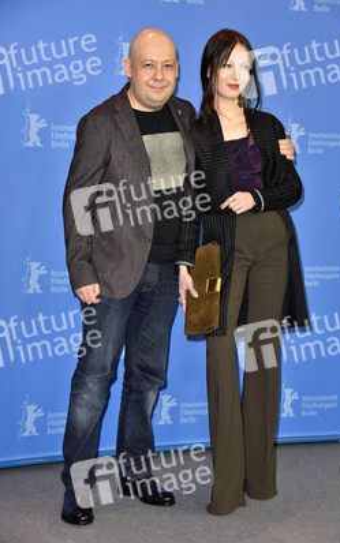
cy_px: 272
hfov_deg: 16.3
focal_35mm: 80
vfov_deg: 25.8
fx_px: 1185
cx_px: 181
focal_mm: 78
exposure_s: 1/125
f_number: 5.6
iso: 640
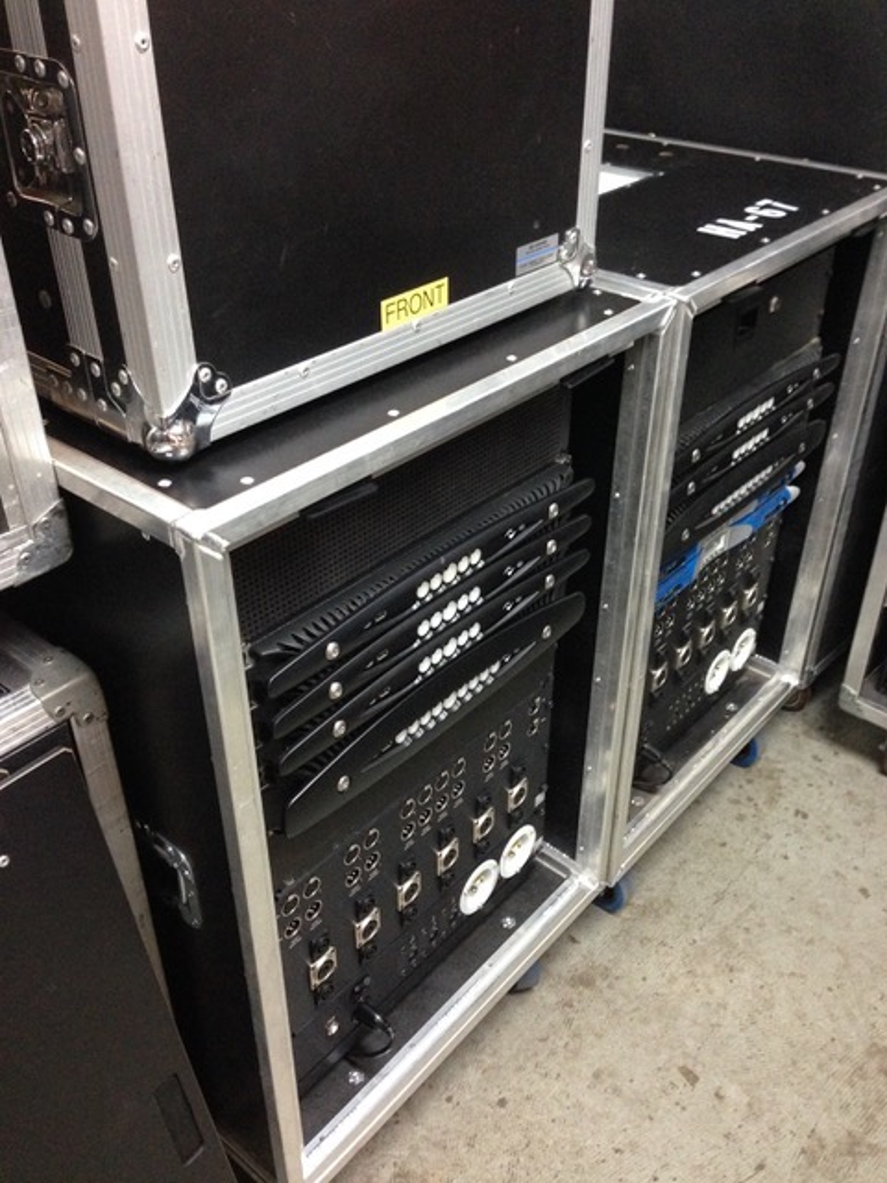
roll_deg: -0.4
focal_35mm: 33
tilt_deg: -31.0
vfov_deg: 55.4
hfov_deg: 42.9
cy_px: 592
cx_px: 444
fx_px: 1127
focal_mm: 4.12
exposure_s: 1/20
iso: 320
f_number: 2.4
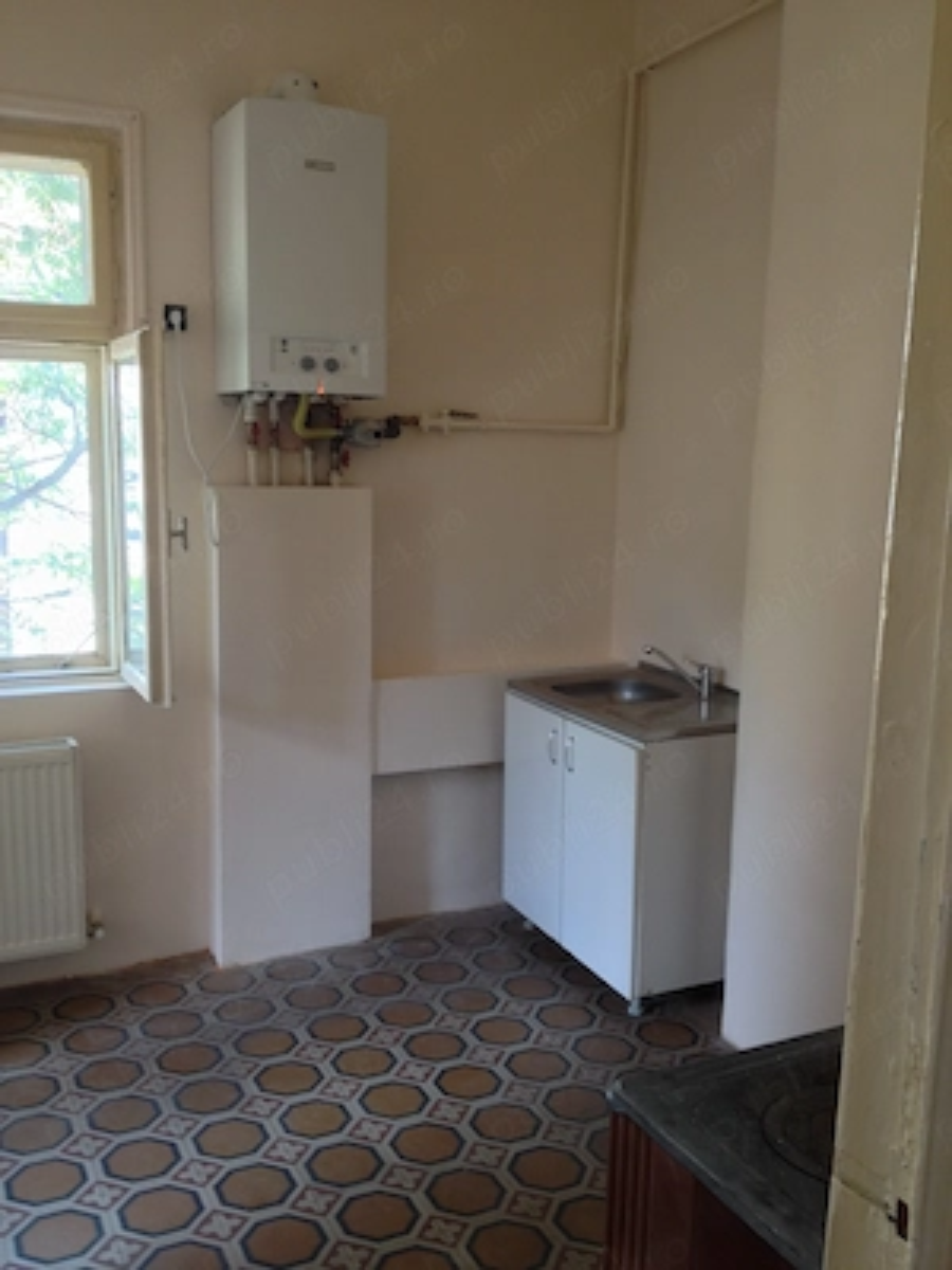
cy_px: 635
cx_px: 476
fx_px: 1283
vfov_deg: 52.6
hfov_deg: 40.7
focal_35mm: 35
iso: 64
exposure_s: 1/20
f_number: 2.4
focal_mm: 4.28
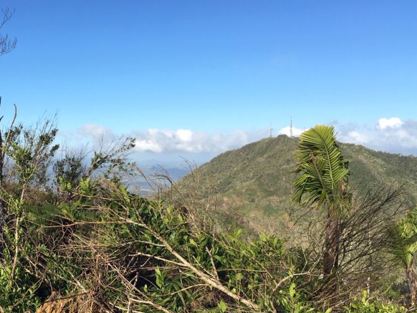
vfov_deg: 31.9
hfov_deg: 41.3
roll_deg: +2.7
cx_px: 126
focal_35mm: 45
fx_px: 542
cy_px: 209
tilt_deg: -2.5
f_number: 2.2
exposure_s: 1/1603
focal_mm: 4.15
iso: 25
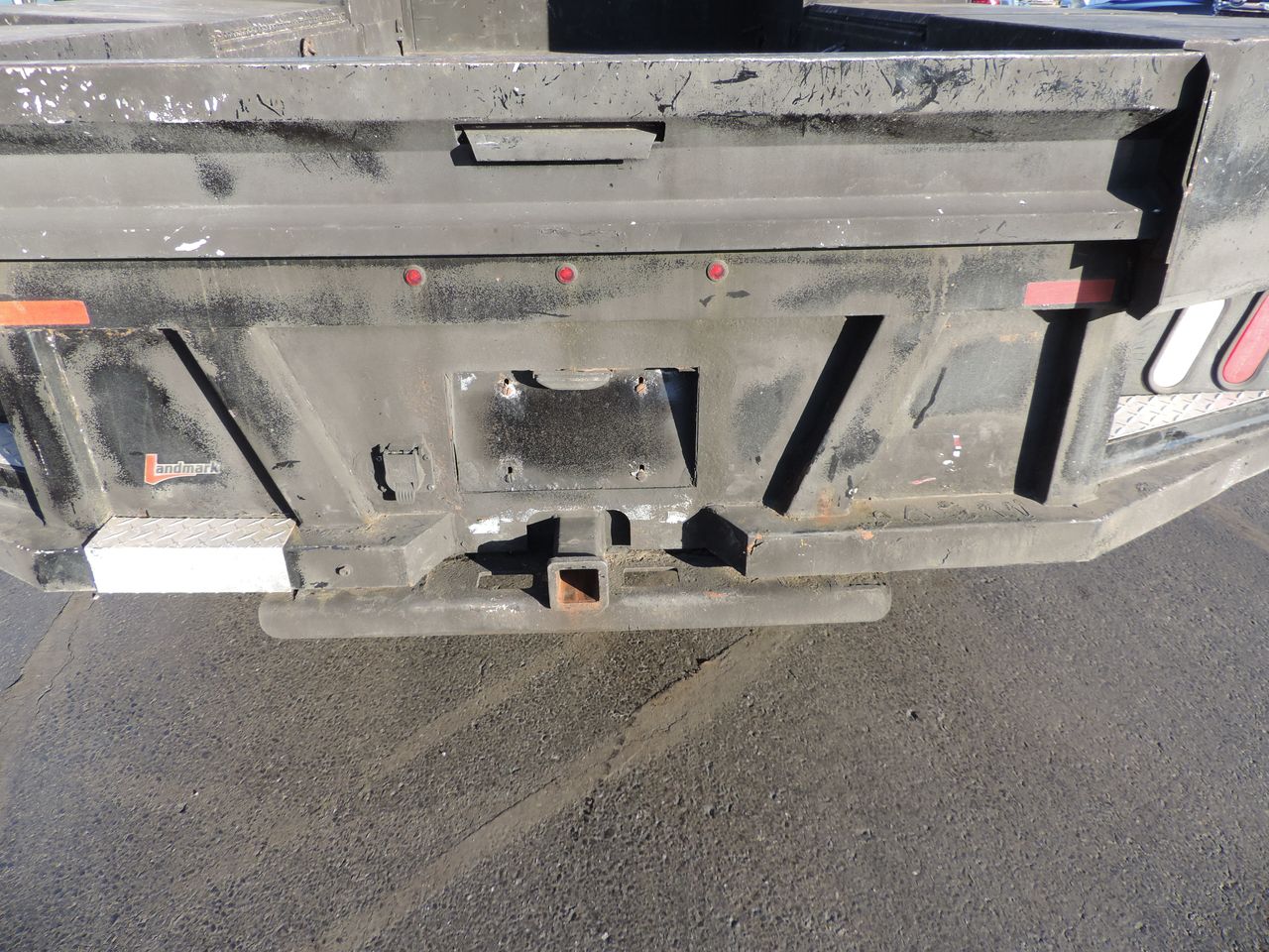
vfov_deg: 56.8
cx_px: 634
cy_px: 476
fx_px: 880
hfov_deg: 71.6
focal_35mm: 24
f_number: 3
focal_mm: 4.3
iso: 80
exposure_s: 1/250
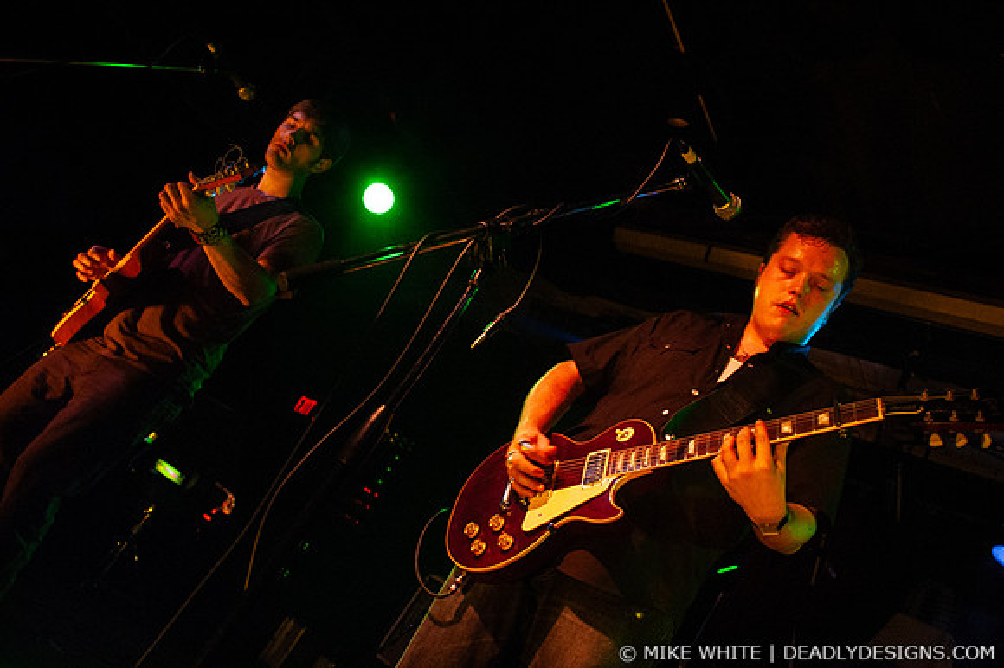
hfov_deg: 62.0
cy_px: 334
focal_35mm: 30
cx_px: 502
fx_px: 836
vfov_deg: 43.6
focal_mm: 20
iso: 800
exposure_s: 1/60
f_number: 2.8
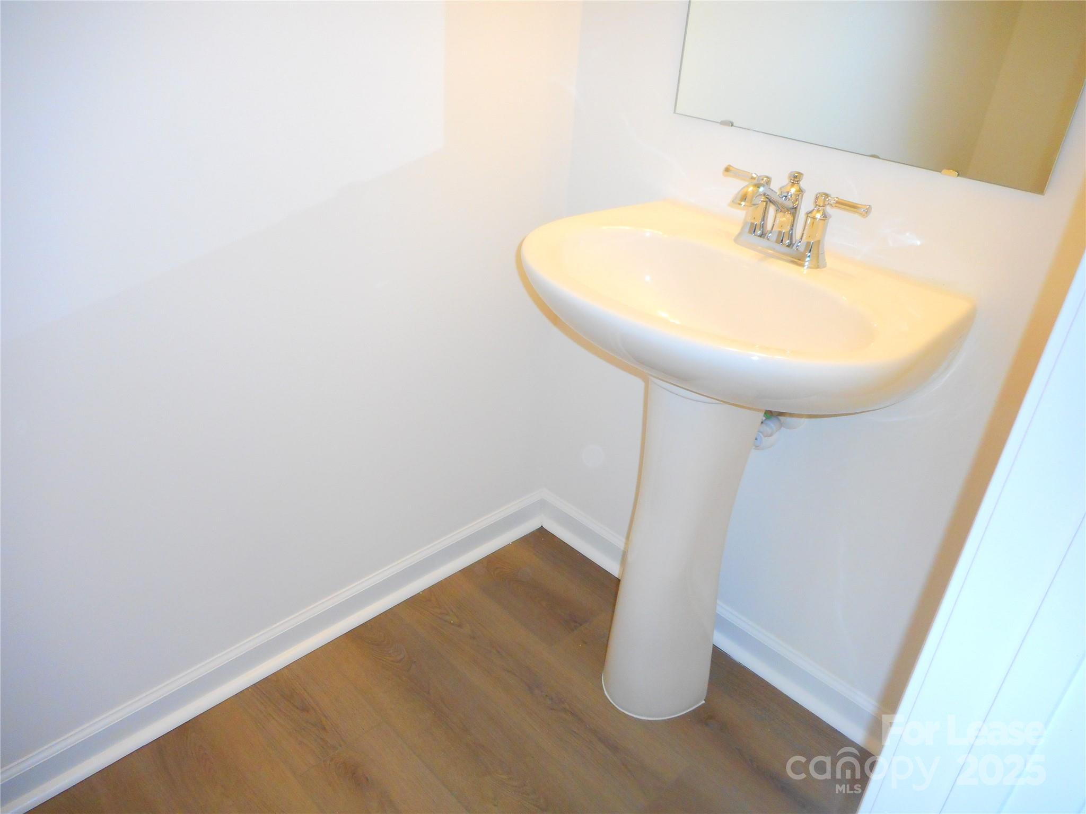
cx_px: 543
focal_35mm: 25
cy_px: 407
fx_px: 784
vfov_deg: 54.9
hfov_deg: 69.4
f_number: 3.7
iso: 200
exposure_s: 1/25
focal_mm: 4.5
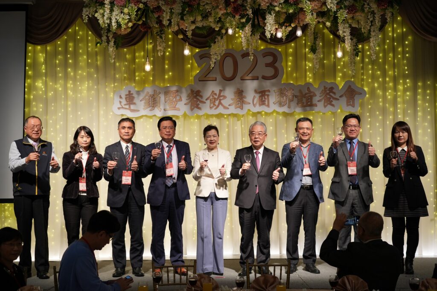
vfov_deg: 26.0
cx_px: 218
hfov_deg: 38.2
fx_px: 631
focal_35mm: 52
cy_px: 146
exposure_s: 1/60
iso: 320
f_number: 4
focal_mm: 52
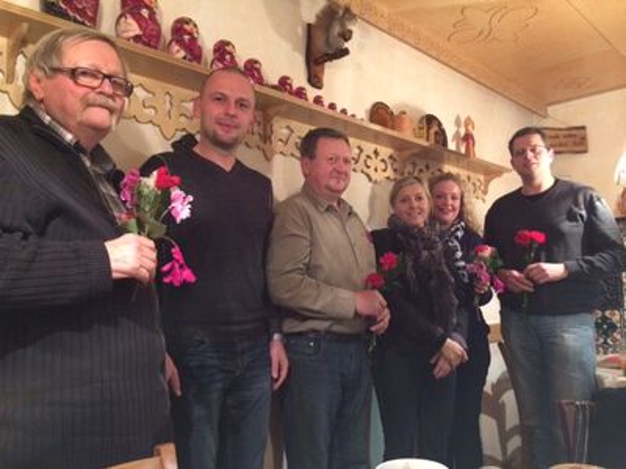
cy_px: 234
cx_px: 313
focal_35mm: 30
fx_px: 543
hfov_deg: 60.0
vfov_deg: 46.8
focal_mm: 4.12
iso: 400
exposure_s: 1/15
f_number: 2.2
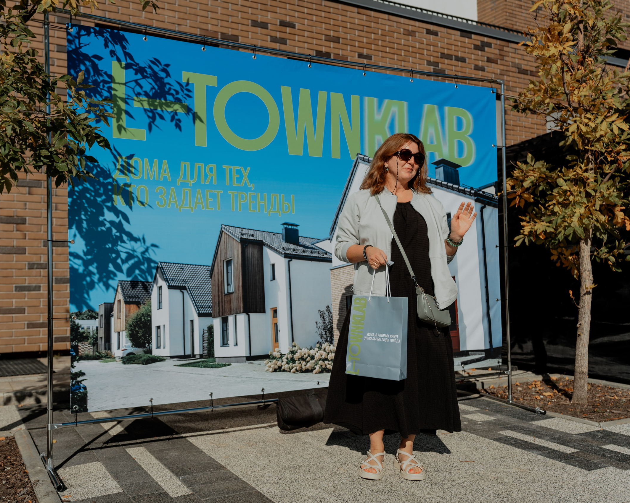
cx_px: 281
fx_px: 615
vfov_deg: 44.5
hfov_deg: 54.1
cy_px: 252
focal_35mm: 33
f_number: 2.8
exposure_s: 1/2500
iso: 100
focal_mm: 28
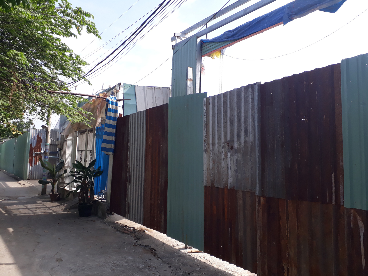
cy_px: 138
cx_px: 184
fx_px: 287
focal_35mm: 27
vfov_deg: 51.4
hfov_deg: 65.3
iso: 40
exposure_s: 1/780
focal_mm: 3.6
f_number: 1.9
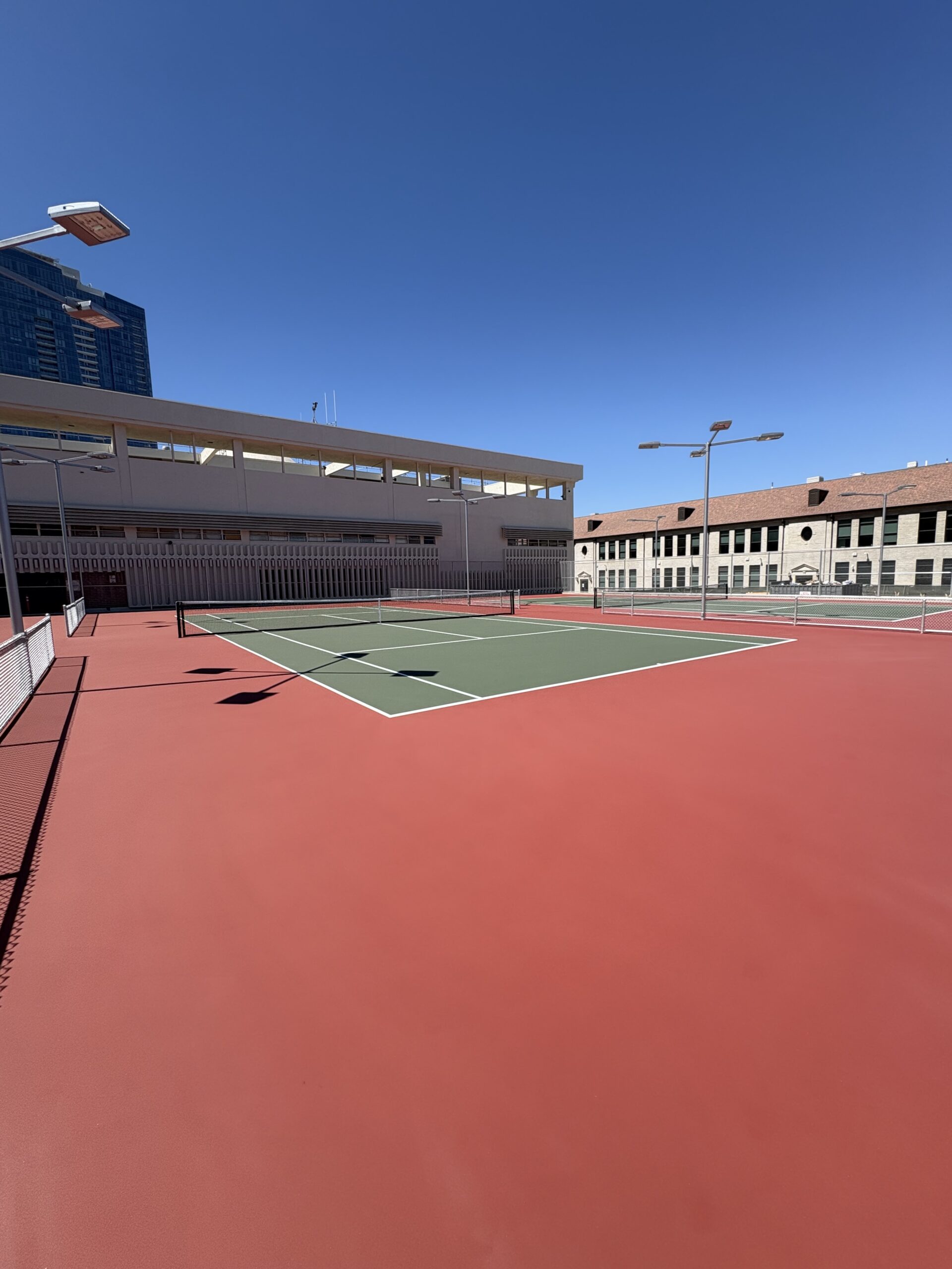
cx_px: 476
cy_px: 634
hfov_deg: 85.7
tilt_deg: -5.0
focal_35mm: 14
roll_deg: +1.0
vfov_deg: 102.1
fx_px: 513
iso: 50
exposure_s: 1/1976
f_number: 2.2
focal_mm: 2.22
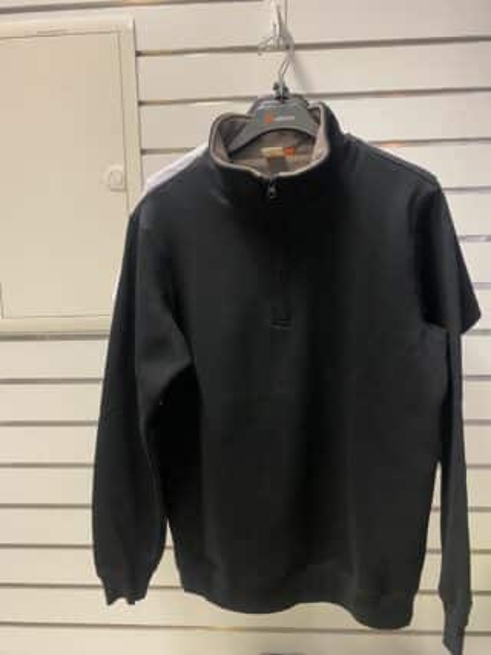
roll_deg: +1.3
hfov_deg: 53.0
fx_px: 492
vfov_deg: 67.3
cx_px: 246
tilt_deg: -5.9
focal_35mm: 26
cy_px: 328
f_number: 1.8
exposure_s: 1/50
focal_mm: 4.25
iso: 125
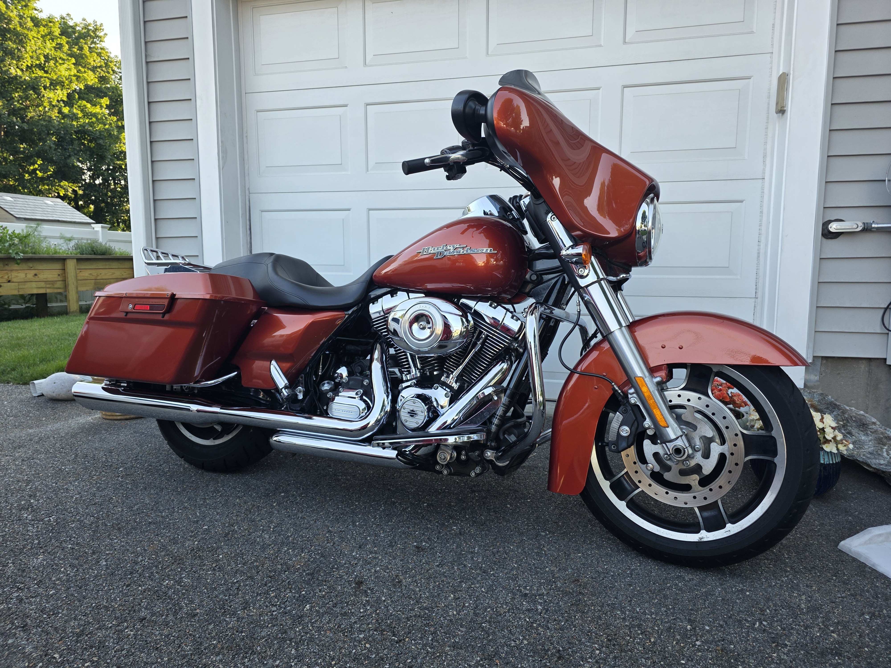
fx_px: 592
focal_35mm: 23
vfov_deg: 58.9
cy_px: 334
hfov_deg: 73.9
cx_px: 446
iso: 32
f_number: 1.7
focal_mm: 6.3
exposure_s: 1/180
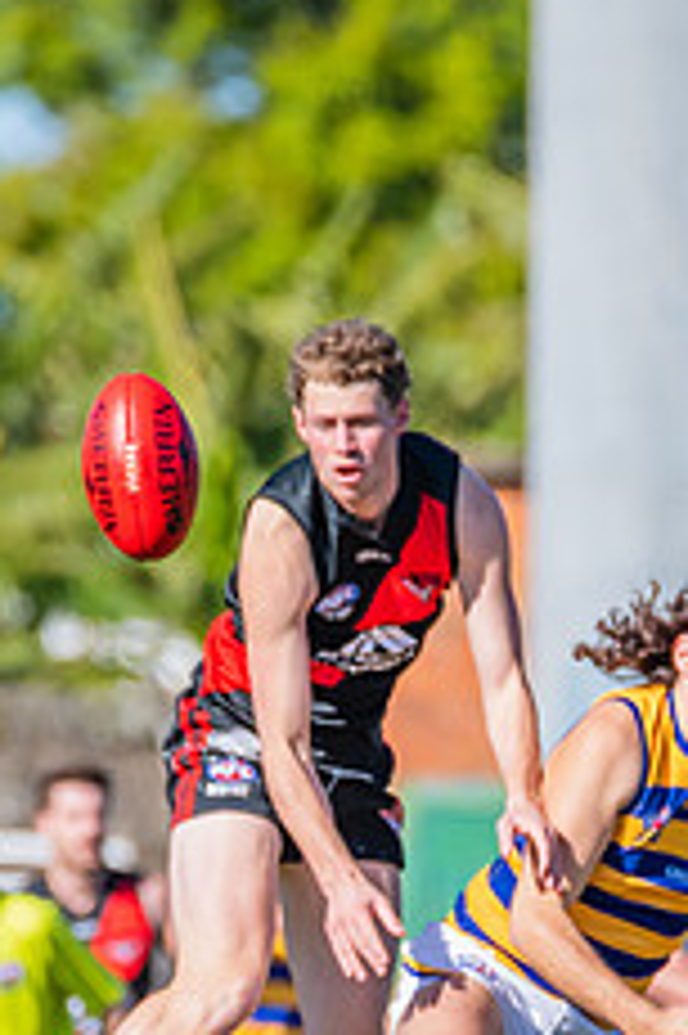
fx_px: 46334
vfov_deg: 1.3
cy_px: 981
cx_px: 532
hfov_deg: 0.9
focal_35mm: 1614
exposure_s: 1/1600
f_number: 9
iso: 800
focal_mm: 550
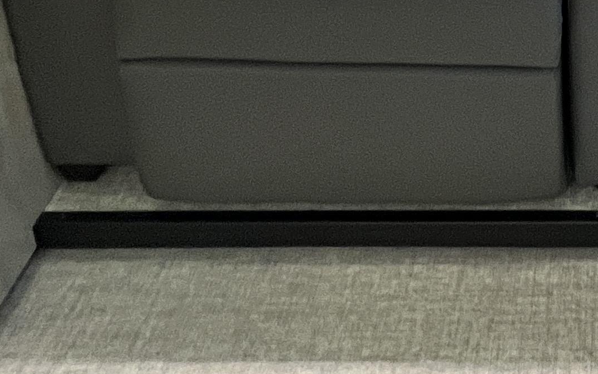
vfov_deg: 16.6
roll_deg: +2.9
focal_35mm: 52
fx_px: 848
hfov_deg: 34.4
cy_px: -430
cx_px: 634
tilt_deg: -16.0
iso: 250
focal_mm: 1.57
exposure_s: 1/60
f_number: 1.8
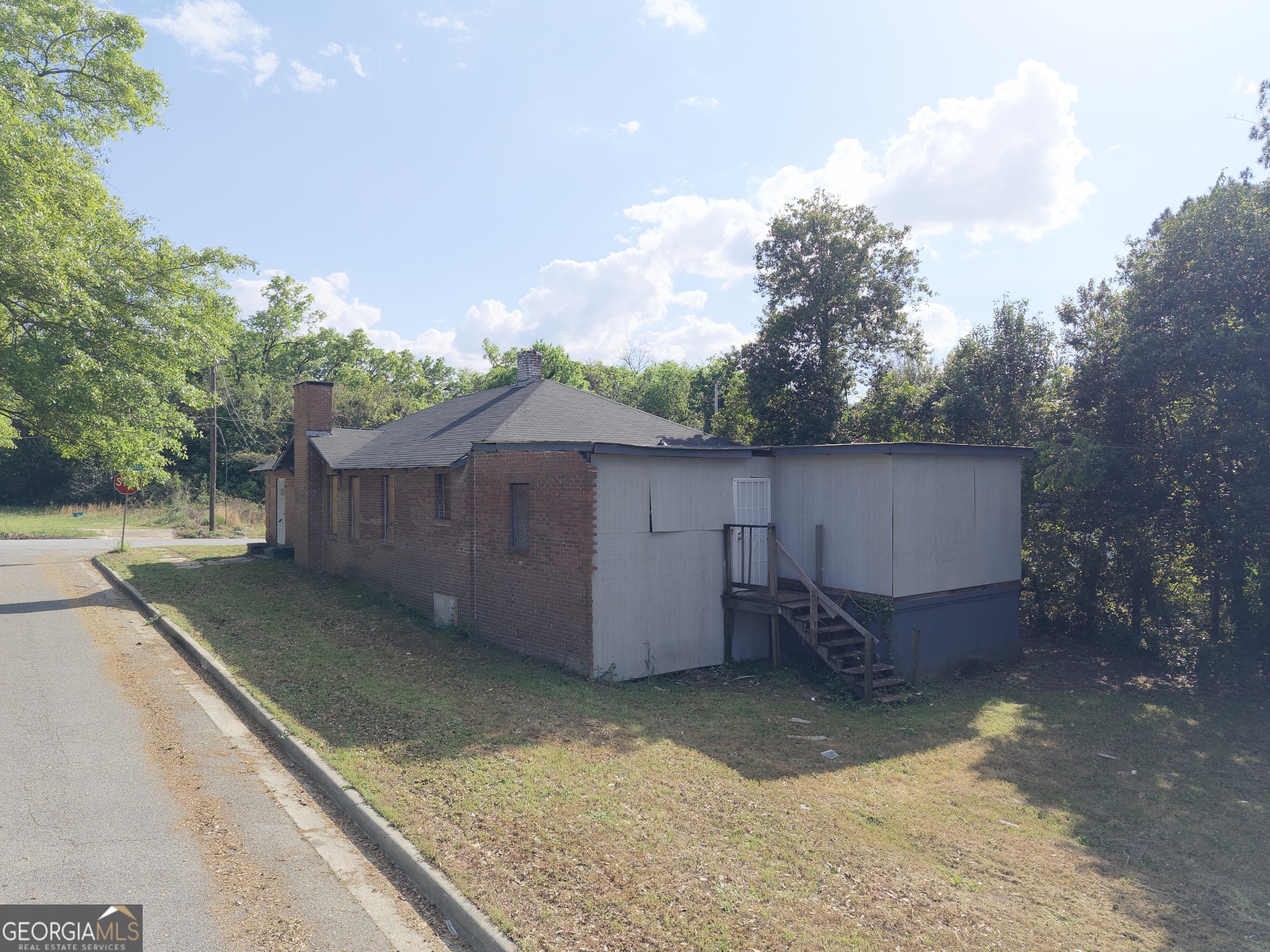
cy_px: 476
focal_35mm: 24
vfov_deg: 56.8
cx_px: 635
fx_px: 881
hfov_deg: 71.6
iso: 420
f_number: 1.8
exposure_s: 1/4000
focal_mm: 8.67
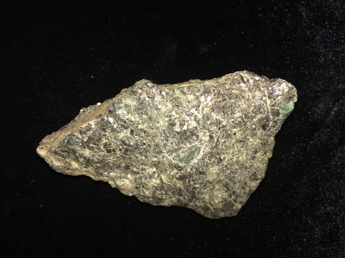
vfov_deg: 46.8
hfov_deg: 60.0
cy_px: 129
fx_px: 299
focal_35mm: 30
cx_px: 172
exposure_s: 1/124
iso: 32
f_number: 2.2
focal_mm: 4.12
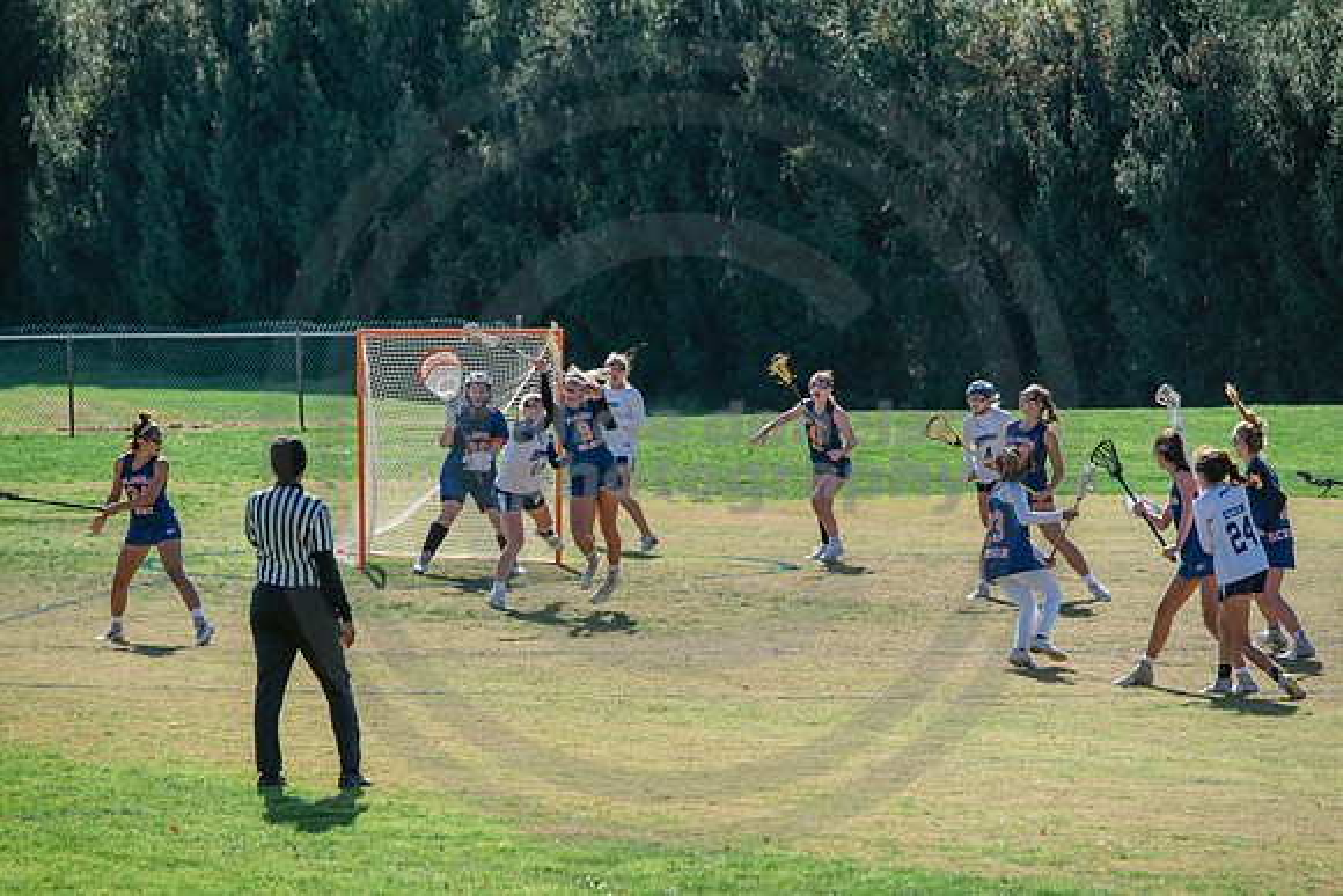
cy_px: 448
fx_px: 7463
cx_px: 672
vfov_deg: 6.9
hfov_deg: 10.3
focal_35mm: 200
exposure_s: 1/1600
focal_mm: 200
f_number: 5
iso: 250
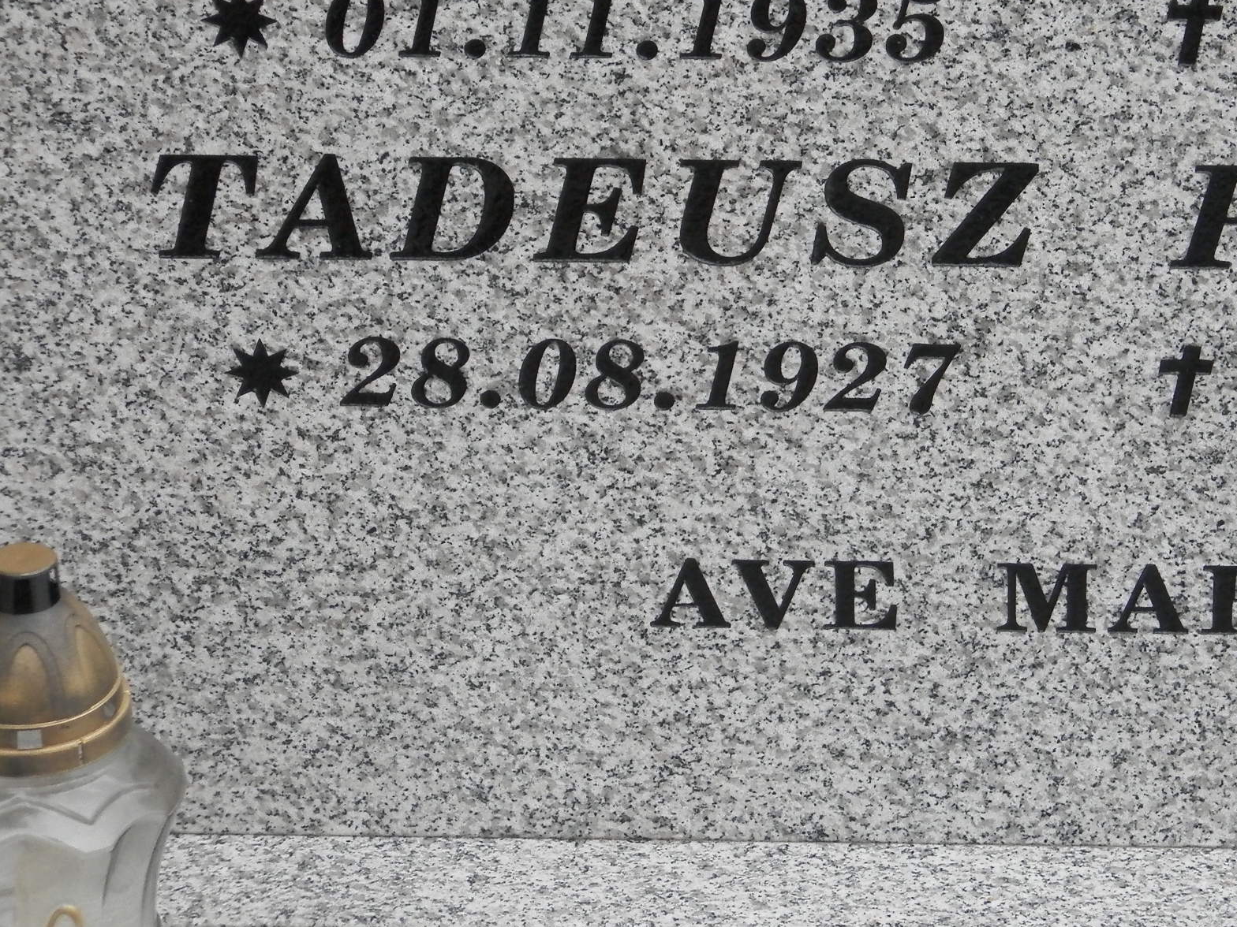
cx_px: 971
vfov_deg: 13.3
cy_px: 210
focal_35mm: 111
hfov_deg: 17.6
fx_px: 3967
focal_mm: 12.2
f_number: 4
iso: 200
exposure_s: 1/125
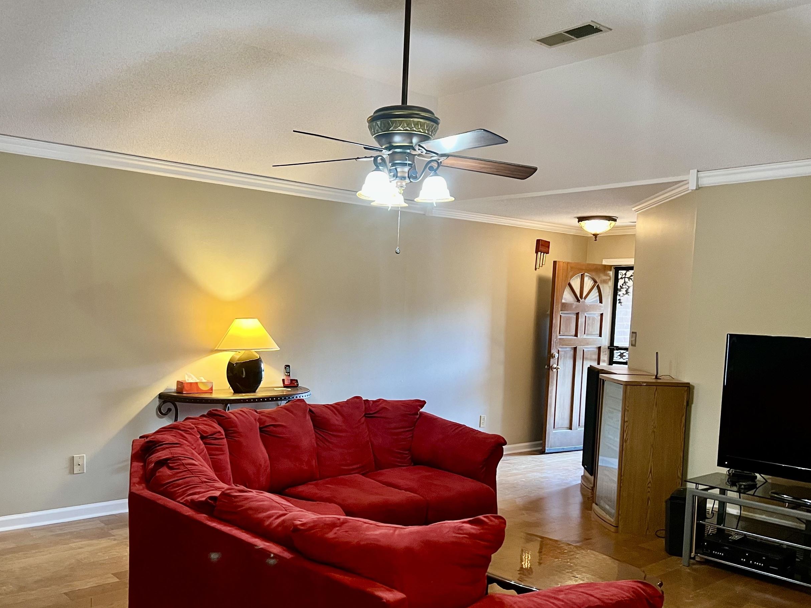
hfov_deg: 55.0
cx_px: 326
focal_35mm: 33
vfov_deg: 42.7
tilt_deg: -5.6
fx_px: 773
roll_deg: -2.4
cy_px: 369
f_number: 1.5
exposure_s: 1/60
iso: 400
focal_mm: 5.7
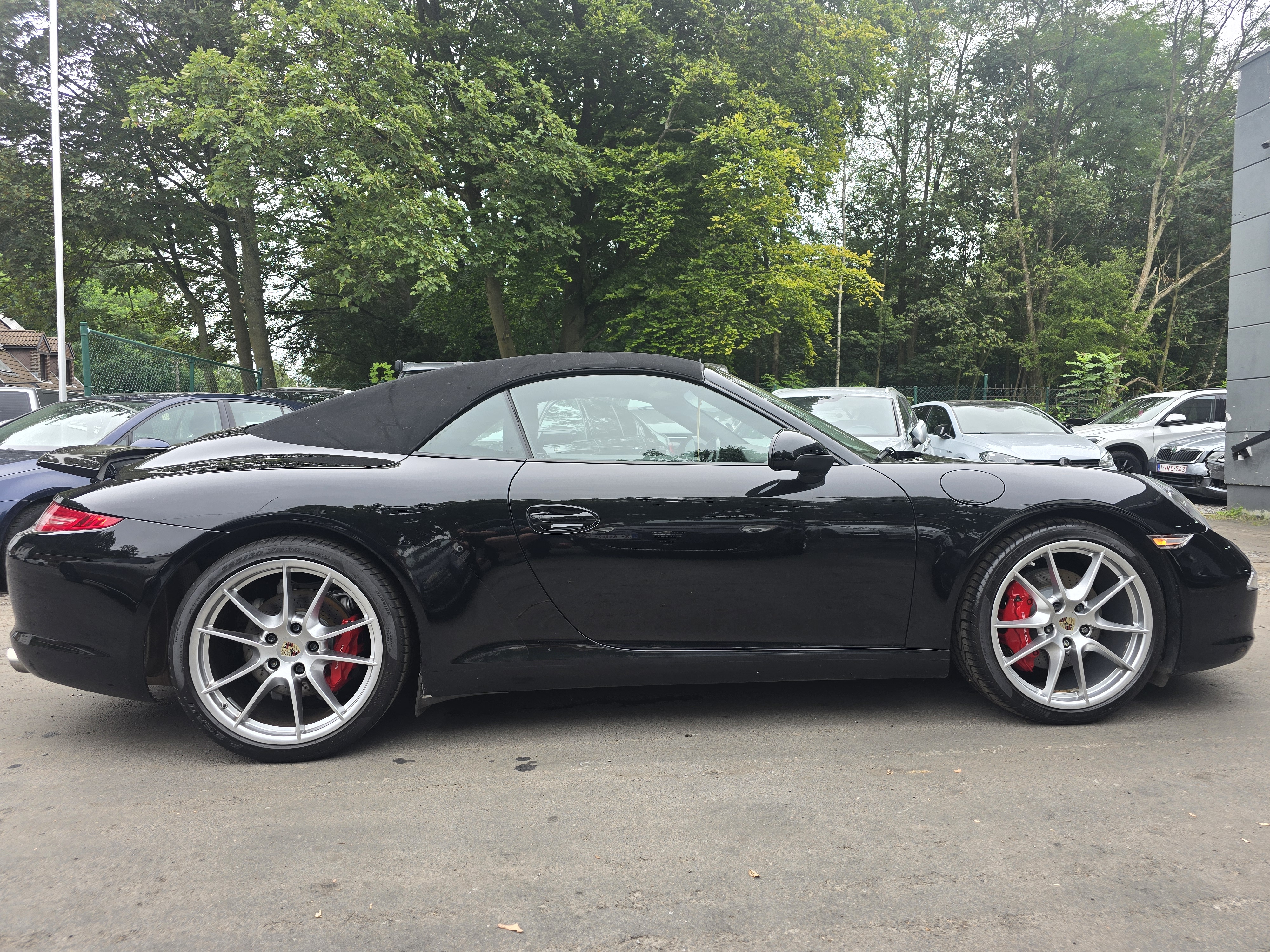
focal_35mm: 23
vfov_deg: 58.9
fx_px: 844
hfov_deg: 73.9
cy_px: 476
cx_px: 635
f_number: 1.7
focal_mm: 6.3
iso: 32
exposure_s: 1/180
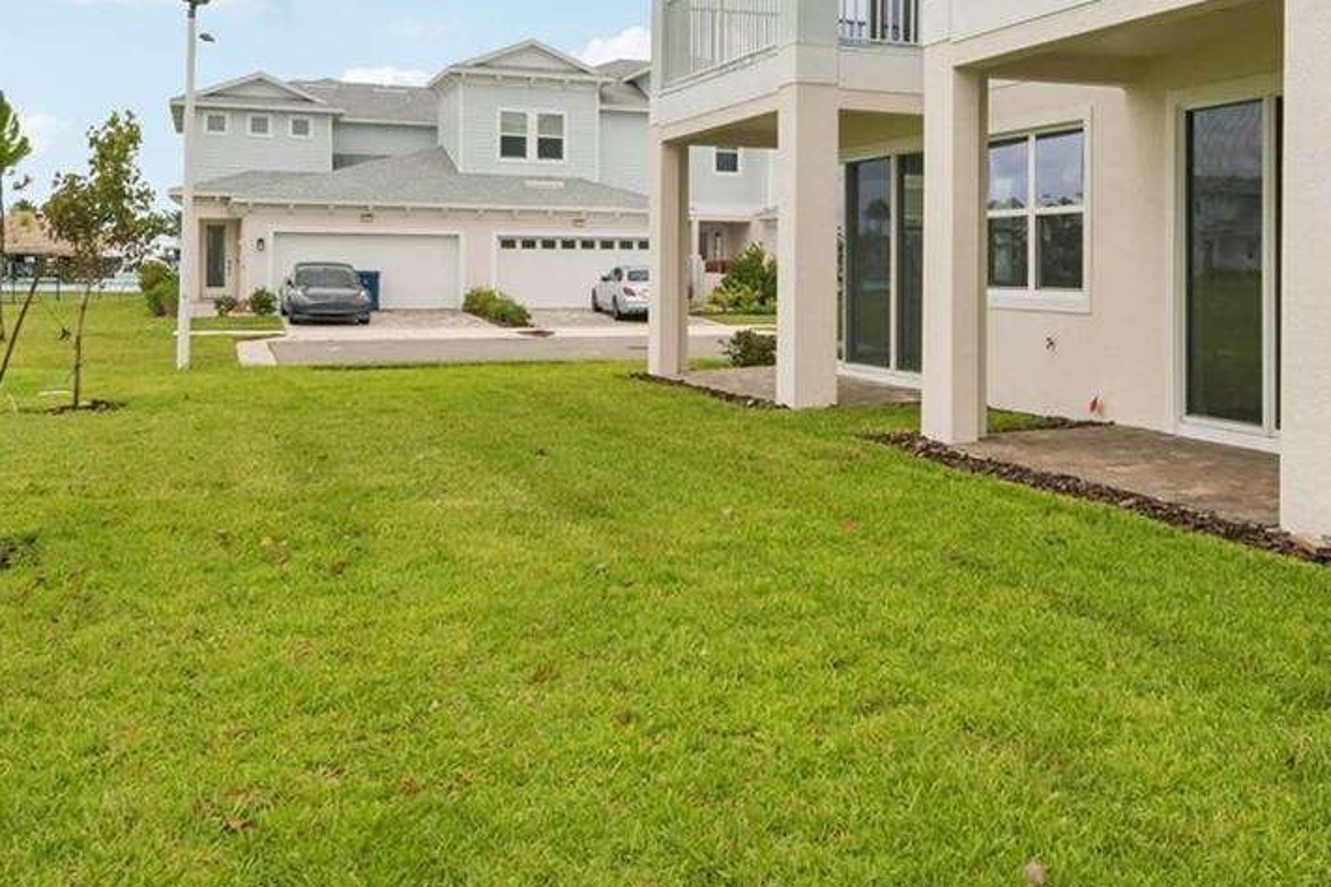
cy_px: 247
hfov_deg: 52.5
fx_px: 1331
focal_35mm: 36
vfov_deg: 36.2
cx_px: 835
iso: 400
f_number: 8
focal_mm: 16
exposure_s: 1/1250
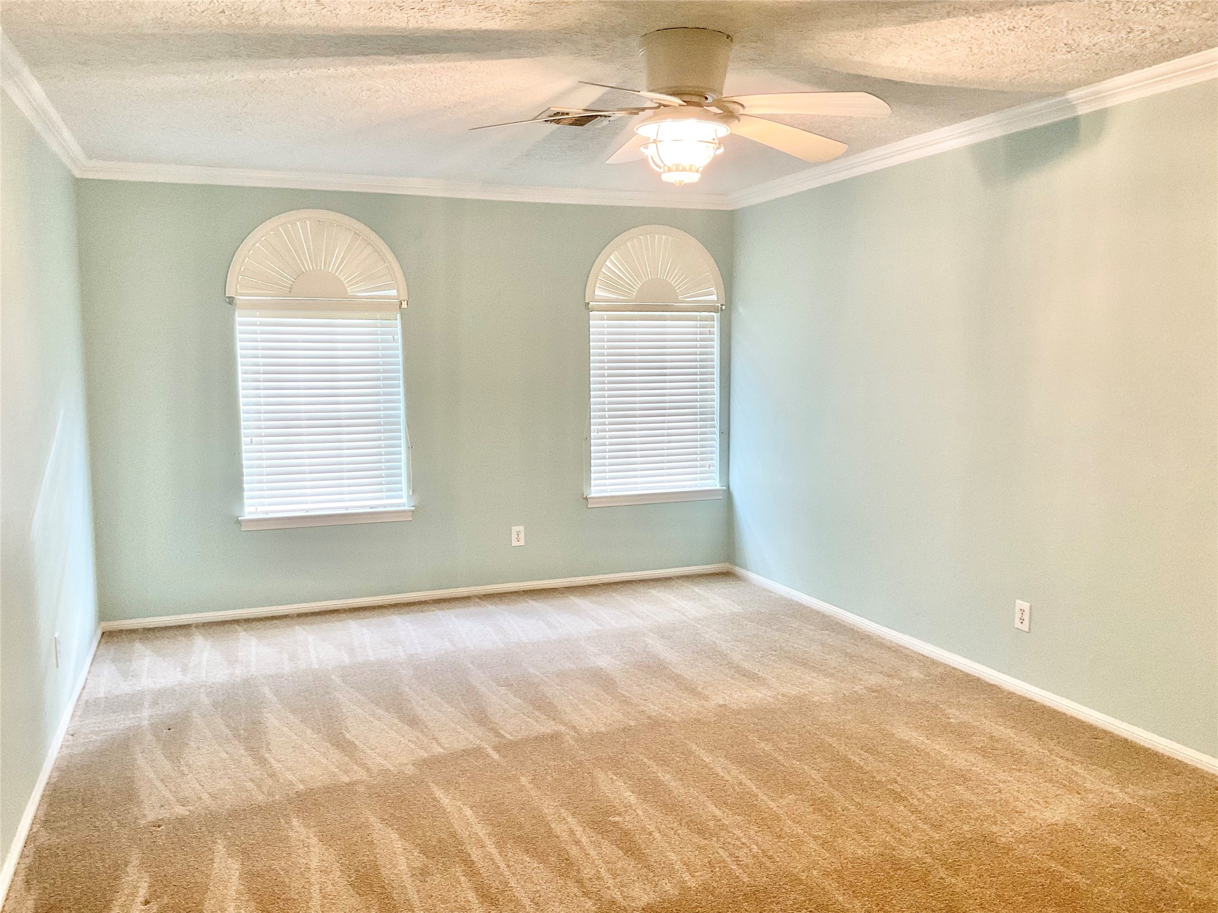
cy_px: 456
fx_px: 1020
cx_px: 609
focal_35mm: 29
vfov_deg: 48.2
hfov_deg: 61.7
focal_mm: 3
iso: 160
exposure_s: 1/60
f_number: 1.8
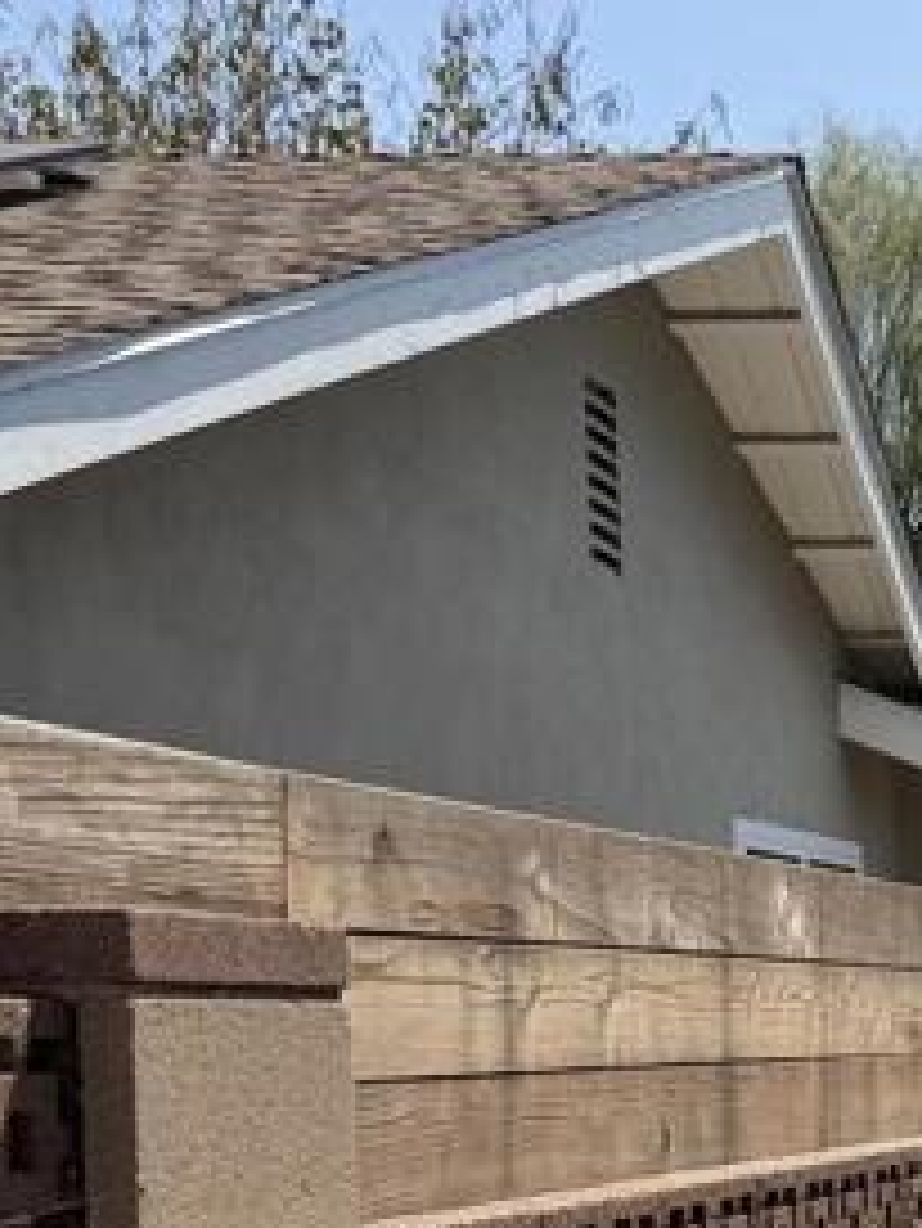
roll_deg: +0.1
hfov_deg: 14.3
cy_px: 1224
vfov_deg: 21.0
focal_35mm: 90
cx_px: 1718
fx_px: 3194
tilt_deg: -3.5
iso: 80
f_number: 1.78
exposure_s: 1/4975
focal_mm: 6.76
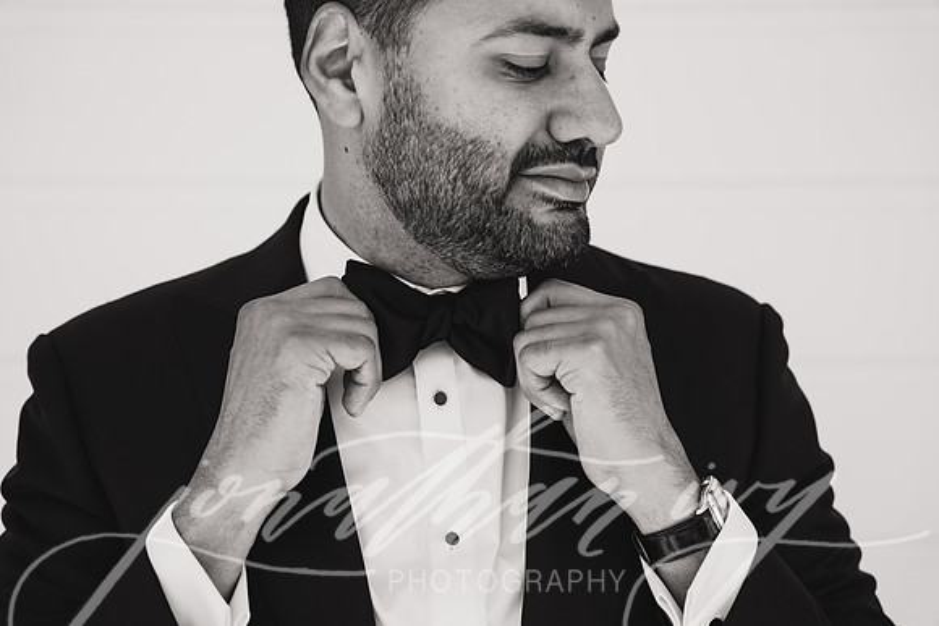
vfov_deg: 20.4
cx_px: 470
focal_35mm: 67
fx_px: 1740
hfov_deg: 30.2
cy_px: 313
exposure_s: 1/250
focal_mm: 66.7
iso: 100
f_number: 3.5
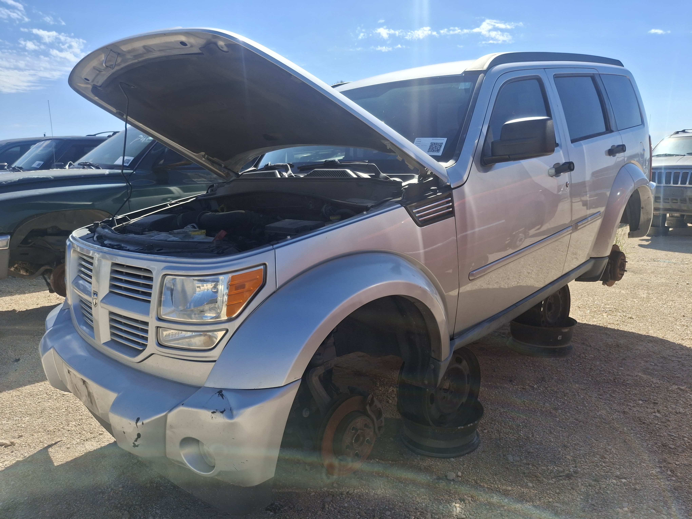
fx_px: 500
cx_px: 346
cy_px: 260
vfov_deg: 54.9
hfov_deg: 69.4
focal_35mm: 25
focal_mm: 4.69
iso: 32
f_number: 1.8
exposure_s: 1/2801
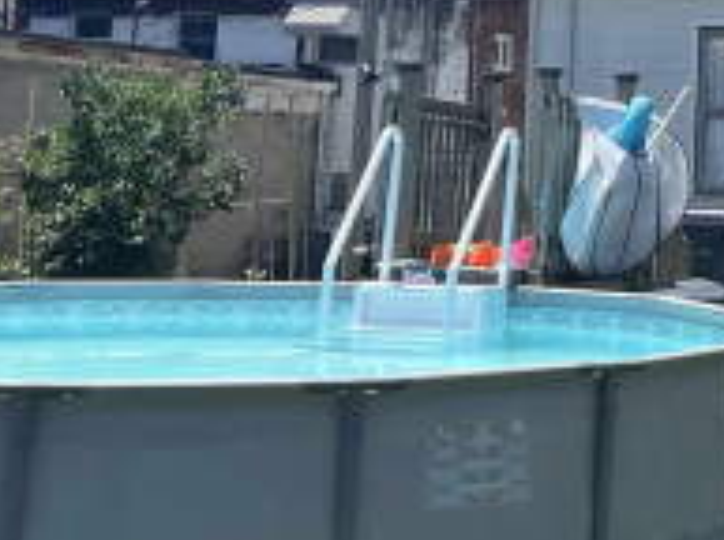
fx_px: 1879
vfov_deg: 15.9
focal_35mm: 90
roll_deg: -1.0
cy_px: -52
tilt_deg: +7.2
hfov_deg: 20.8
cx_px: 793
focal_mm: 5.7
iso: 50
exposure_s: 1/4115
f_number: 1.5
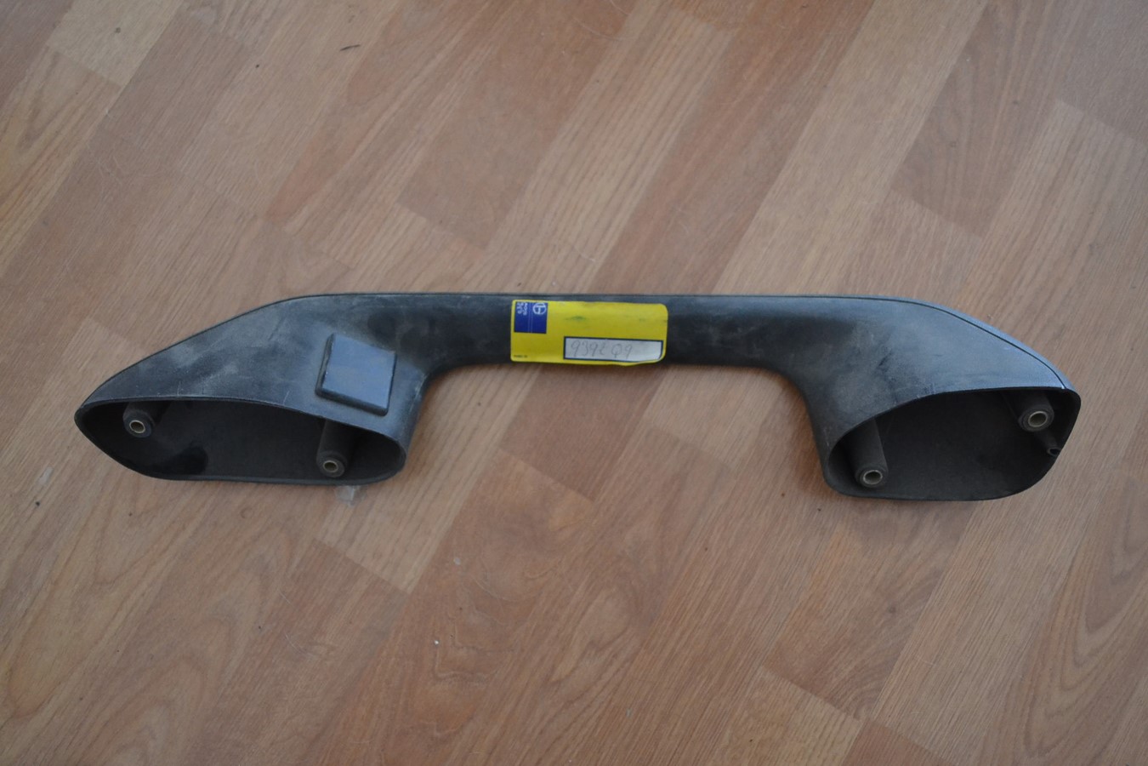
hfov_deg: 61.9
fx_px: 957
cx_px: 574
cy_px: 383
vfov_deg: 43.6
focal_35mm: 30
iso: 2000
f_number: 3.8
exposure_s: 1/60
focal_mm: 20
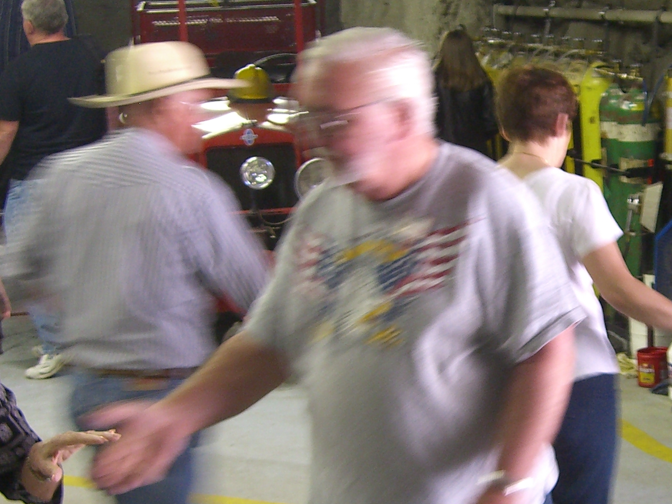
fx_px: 1786
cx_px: 585
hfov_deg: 20.9
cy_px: 332
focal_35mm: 92
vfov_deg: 16.0
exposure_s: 1/10
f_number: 2.8
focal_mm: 7.9
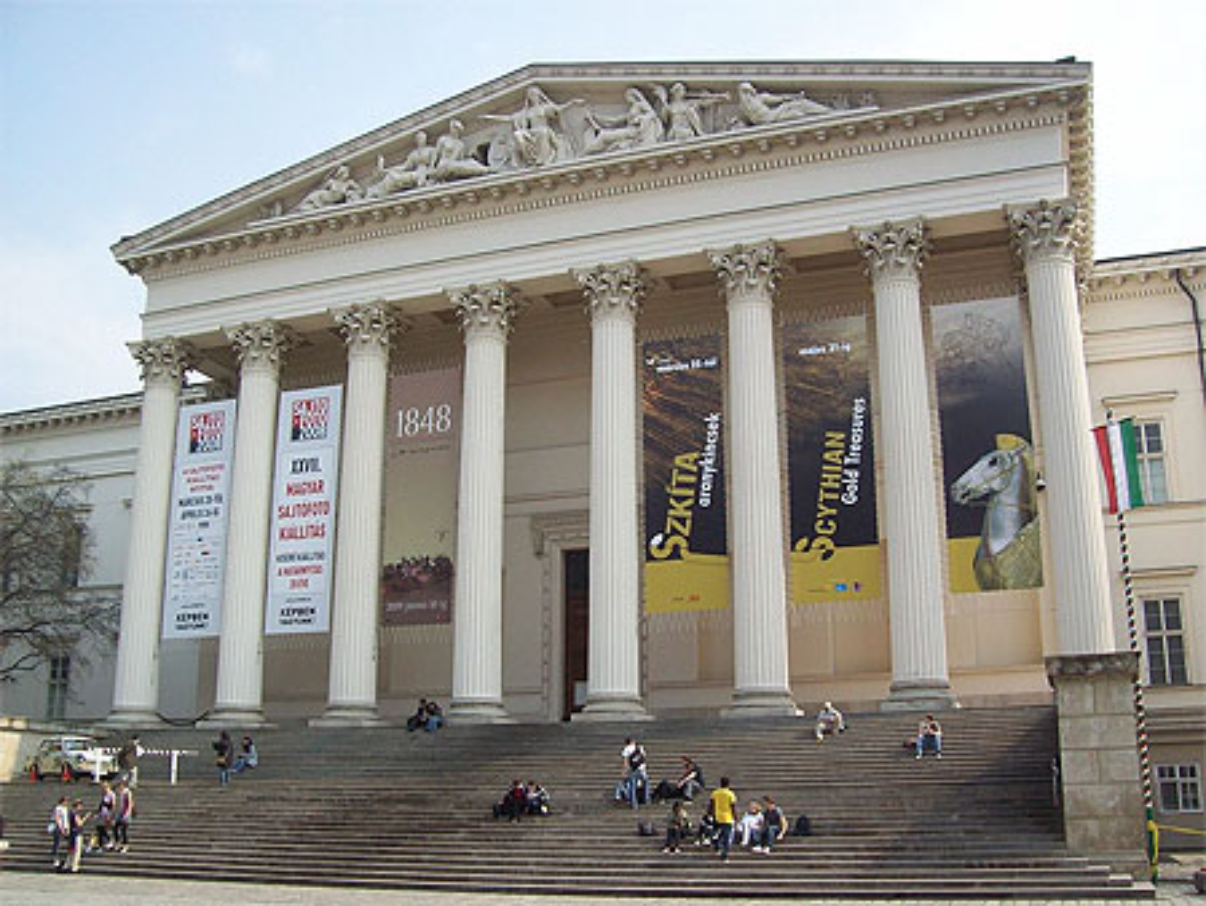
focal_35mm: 36
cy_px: 453
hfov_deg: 51.3
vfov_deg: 39.7
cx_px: 603
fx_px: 1255
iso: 80
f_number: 4.8
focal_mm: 6
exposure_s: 1/396
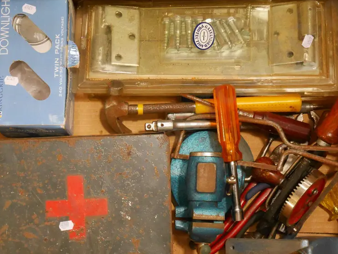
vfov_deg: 19.1
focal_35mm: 77
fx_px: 752
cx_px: 175
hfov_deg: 25.3
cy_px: 130
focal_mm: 28
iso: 3200
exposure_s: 1/50
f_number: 5.4
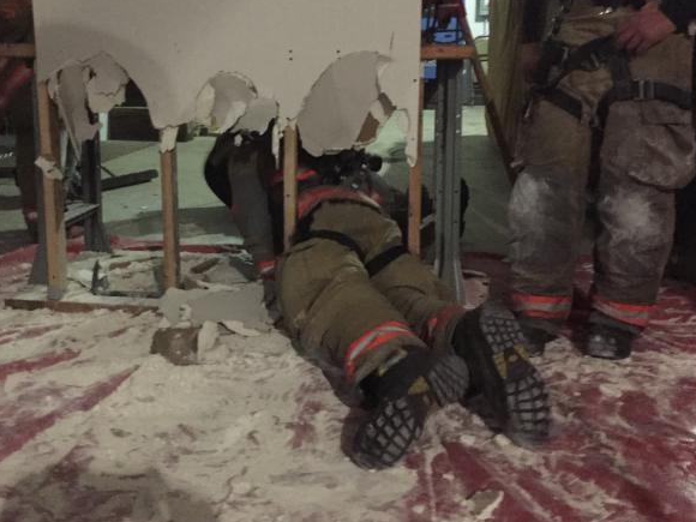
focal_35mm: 40
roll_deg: +0.9
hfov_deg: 46.6
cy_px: 199
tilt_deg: -10.9
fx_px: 804
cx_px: 283
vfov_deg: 35.8
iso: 1000
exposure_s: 1/15
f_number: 2.2
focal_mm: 4.15
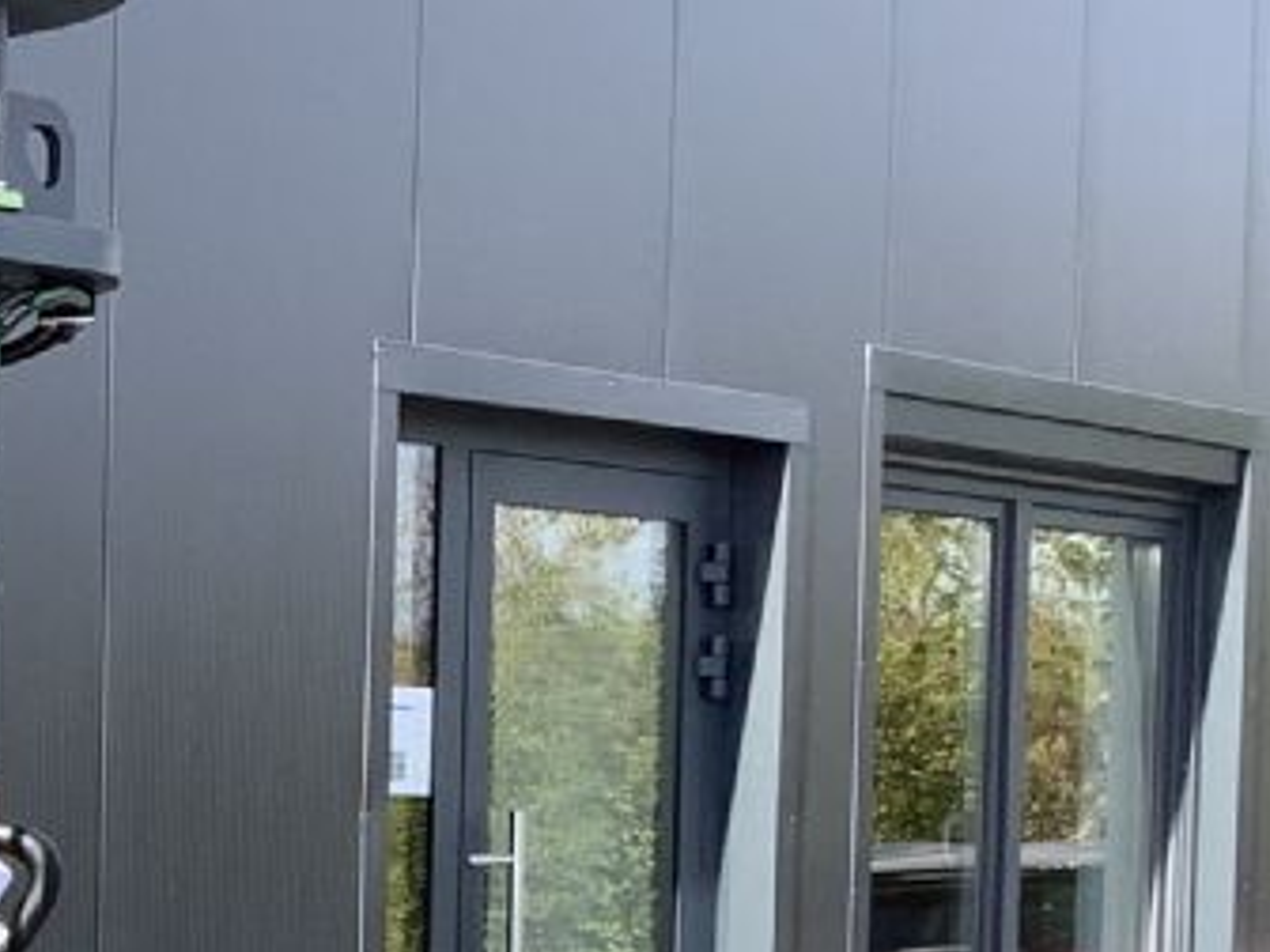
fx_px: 4329
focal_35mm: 118
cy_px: 1326
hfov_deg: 15.1
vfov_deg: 12.1
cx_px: -813
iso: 25
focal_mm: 3.3
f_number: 2.4
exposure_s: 1/392
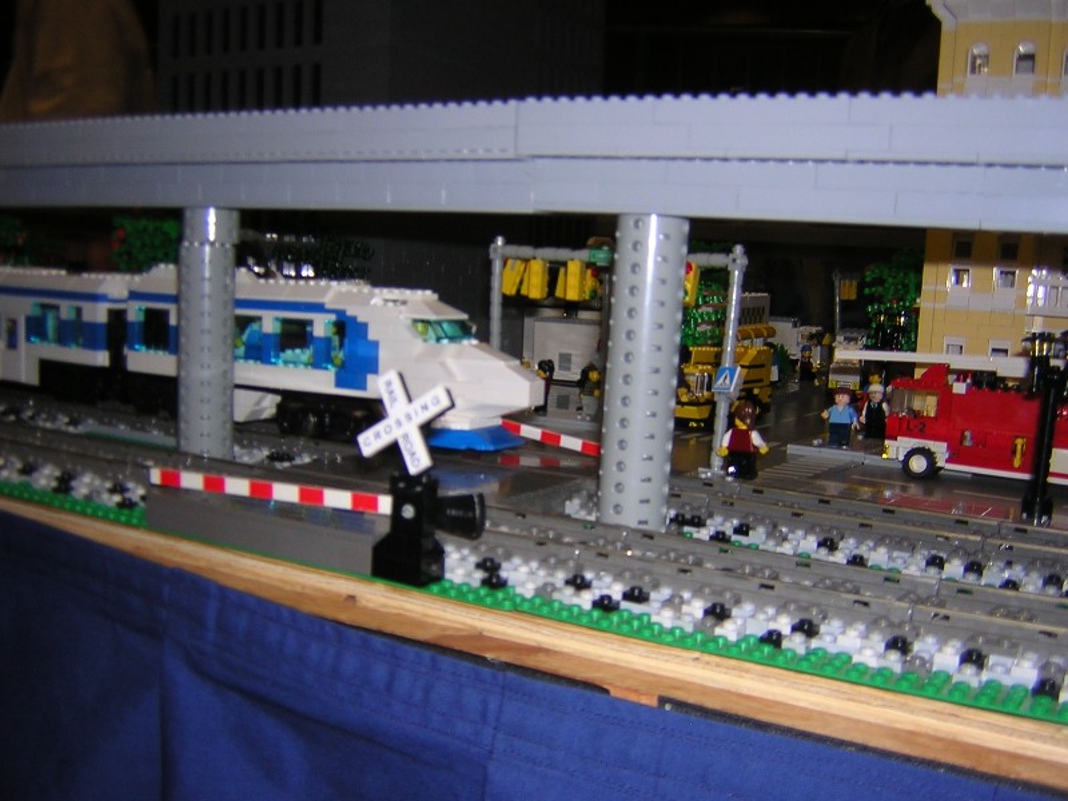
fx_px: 1111
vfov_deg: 39.7
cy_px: 400
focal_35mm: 36
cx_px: 534
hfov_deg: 51.4
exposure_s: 1/60.1
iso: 100
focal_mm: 4.7
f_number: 2.6
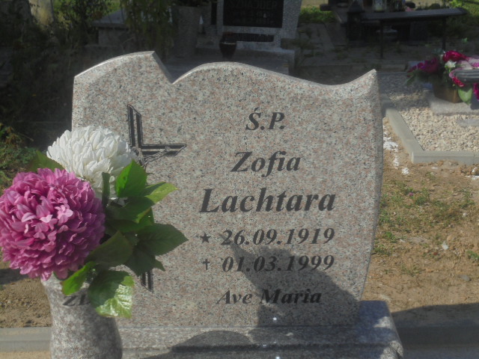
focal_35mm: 56
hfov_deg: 34.3
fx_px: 775
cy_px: 180
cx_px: 240
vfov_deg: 26.1
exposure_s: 1/800
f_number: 5.2
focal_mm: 10.1
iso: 100
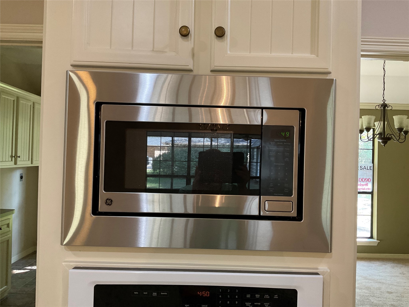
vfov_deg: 48.2
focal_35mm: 29
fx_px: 343
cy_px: 154
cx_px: 204
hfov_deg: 61.7
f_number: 1.8
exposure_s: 1/60
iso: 200
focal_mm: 3
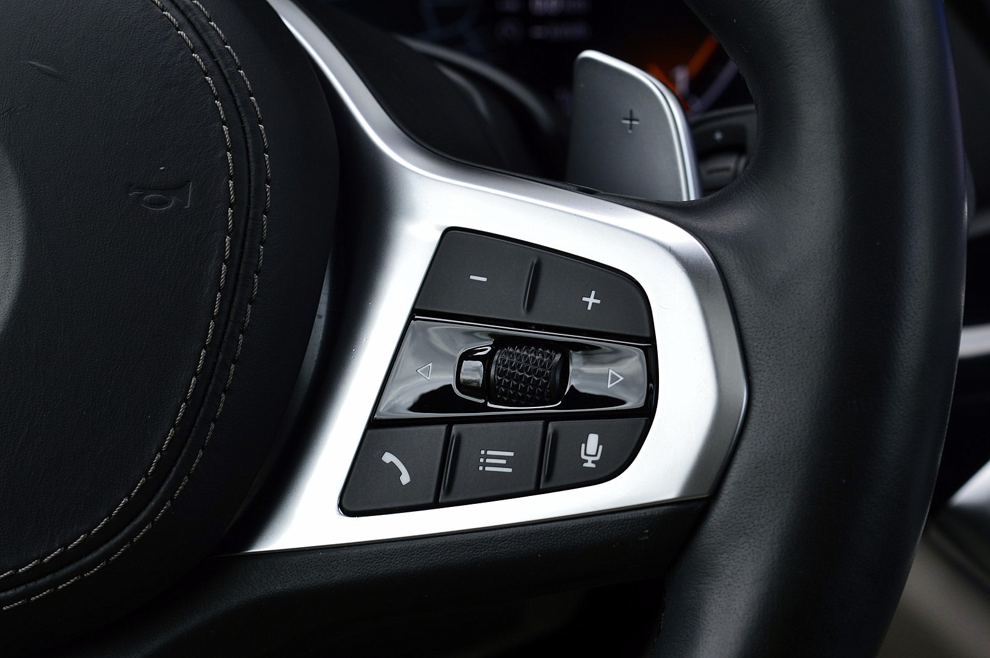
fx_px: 2267
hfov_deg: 24.6
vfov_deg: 16.5
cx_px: 495
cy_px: 329
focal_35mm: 82
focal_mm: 55
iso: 400
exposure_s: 1/100
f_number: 9
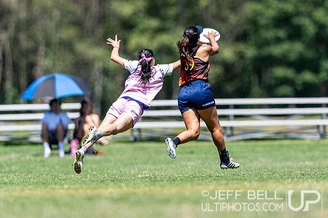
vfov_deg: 1.9
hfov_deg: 2.9
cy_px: 104
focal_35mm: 709
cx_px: 176
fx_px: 6456
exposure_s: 1/1600
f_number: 3.2
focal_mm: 400
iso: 100
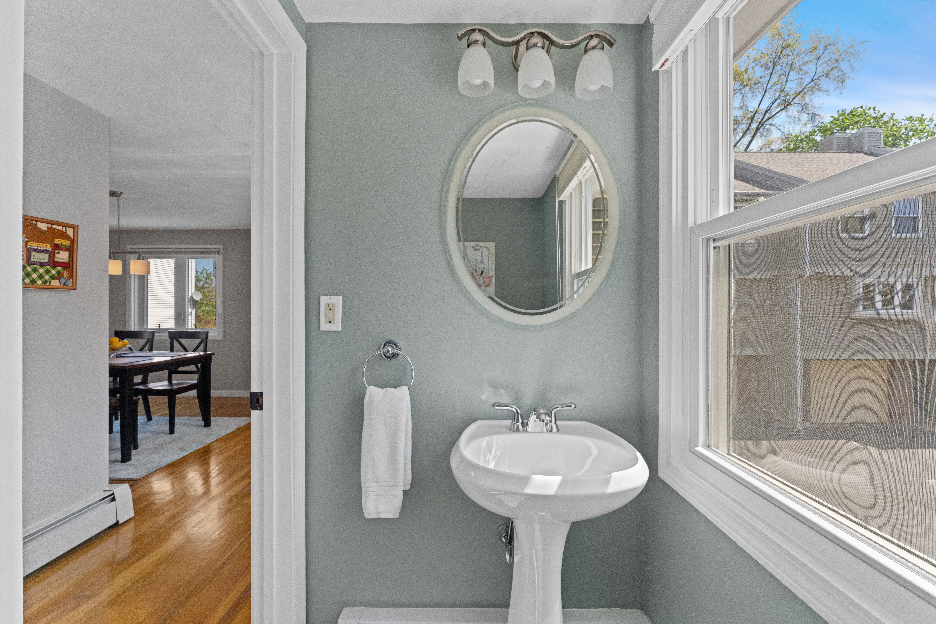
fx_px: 390
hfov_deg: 100.4
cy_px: 312
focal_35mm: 15
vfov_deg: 77.3
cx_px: 468
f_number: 10
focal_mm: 15
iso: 1250
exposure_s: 1/50
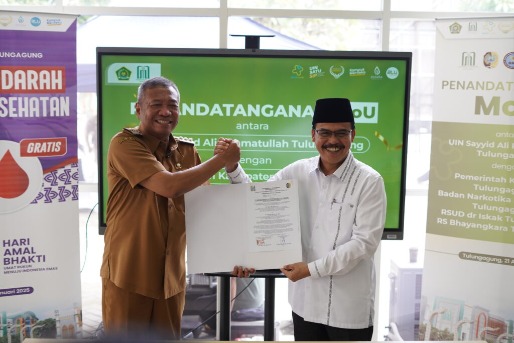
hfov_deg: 39.6
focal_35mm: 50
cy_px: 172
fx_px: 714
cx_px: 257
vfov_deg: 27.0
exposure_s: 1/160
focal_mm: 50
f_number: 2.8
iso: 500
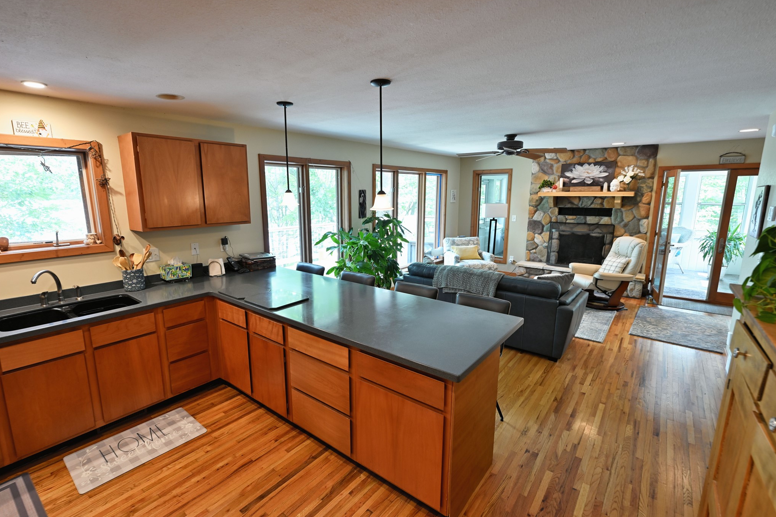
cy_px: 258
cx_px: 371
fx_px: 366
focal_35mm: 17
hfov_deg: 93.2
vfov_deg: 70.4
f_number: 5.6
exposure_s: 1/13
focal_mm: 16
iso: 400
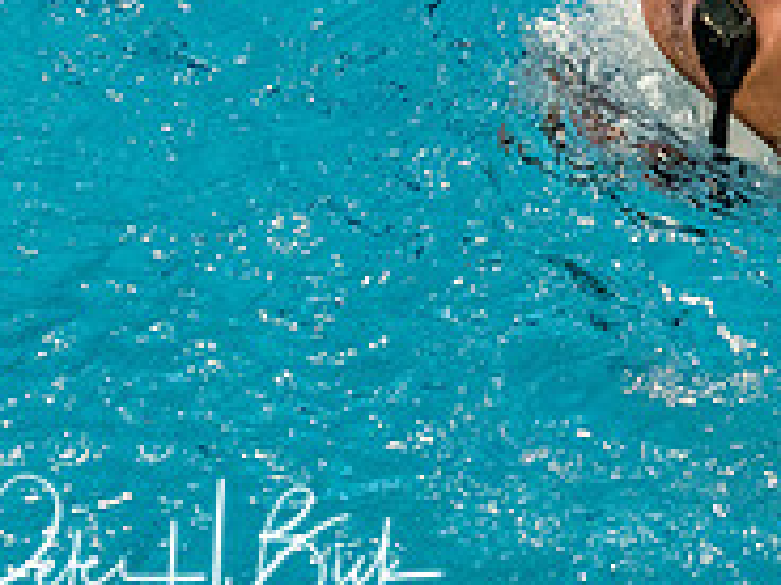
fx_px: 17418
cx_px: 748
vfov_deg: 1.9
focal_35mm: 772
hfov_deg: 2.6
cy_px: -33
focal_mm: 97
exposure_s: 1/1000
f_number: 2.8
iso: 3200
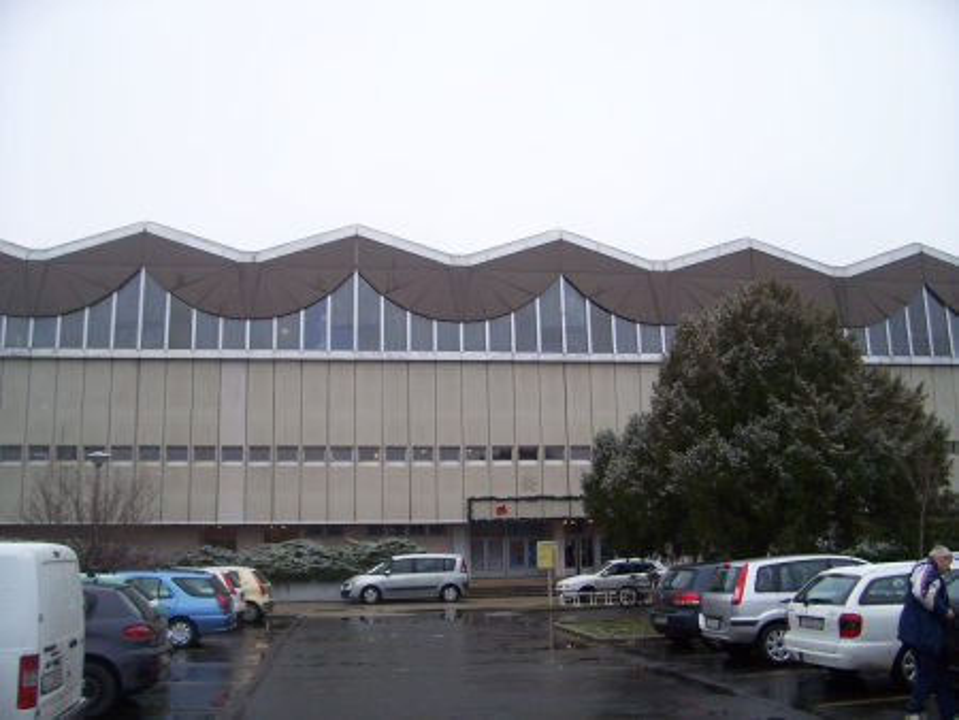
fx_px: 942
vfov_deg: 41.8
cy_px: 360
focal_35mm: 34
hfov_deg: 53.9
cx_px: 480
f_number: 2.7
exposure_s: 1/250
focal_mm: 5.6
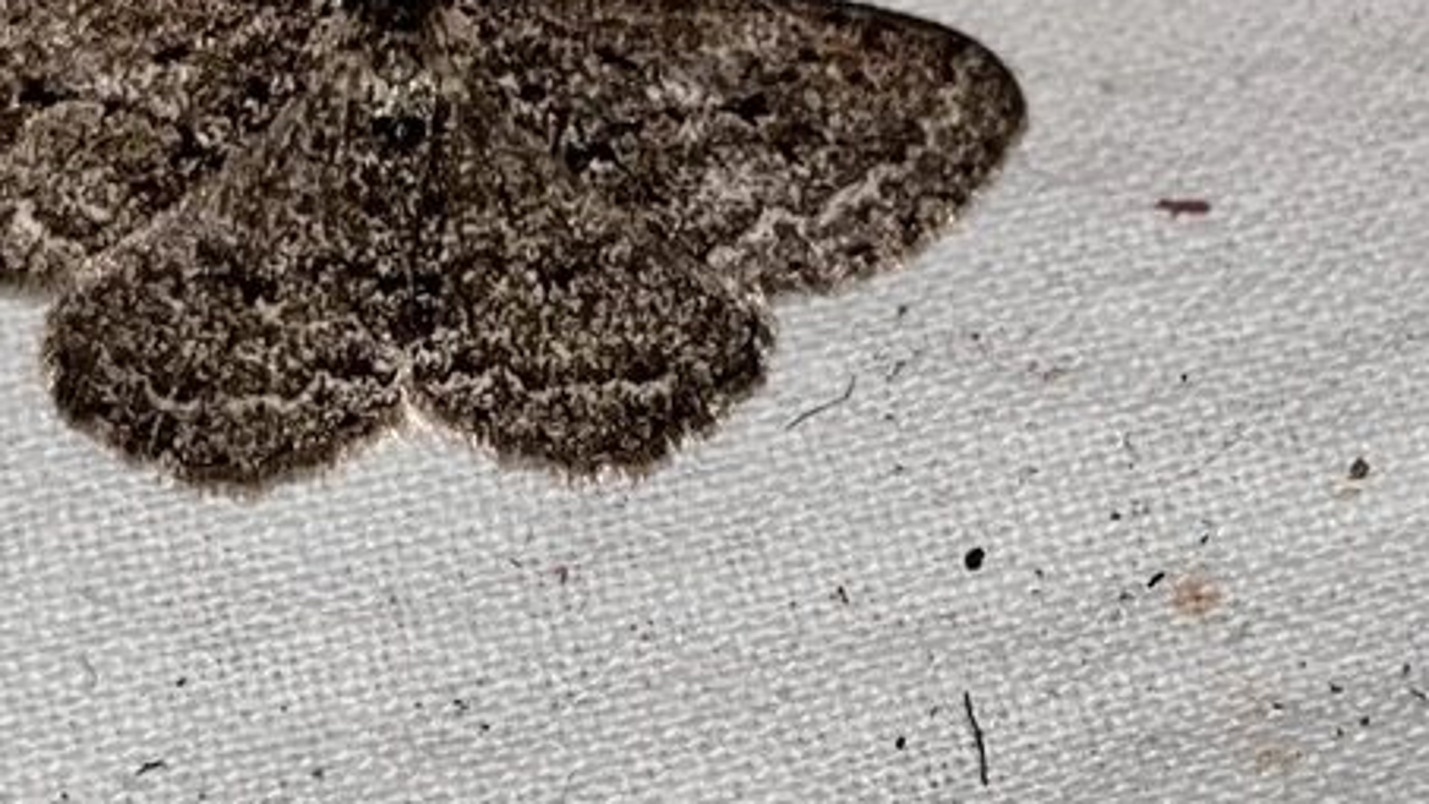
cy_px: 170
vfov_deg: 29.1
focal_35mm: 40
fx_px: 1516
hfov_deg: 49.4
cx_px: 448
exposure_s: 1/1441
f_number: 1.6
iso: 32
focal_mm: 5.1
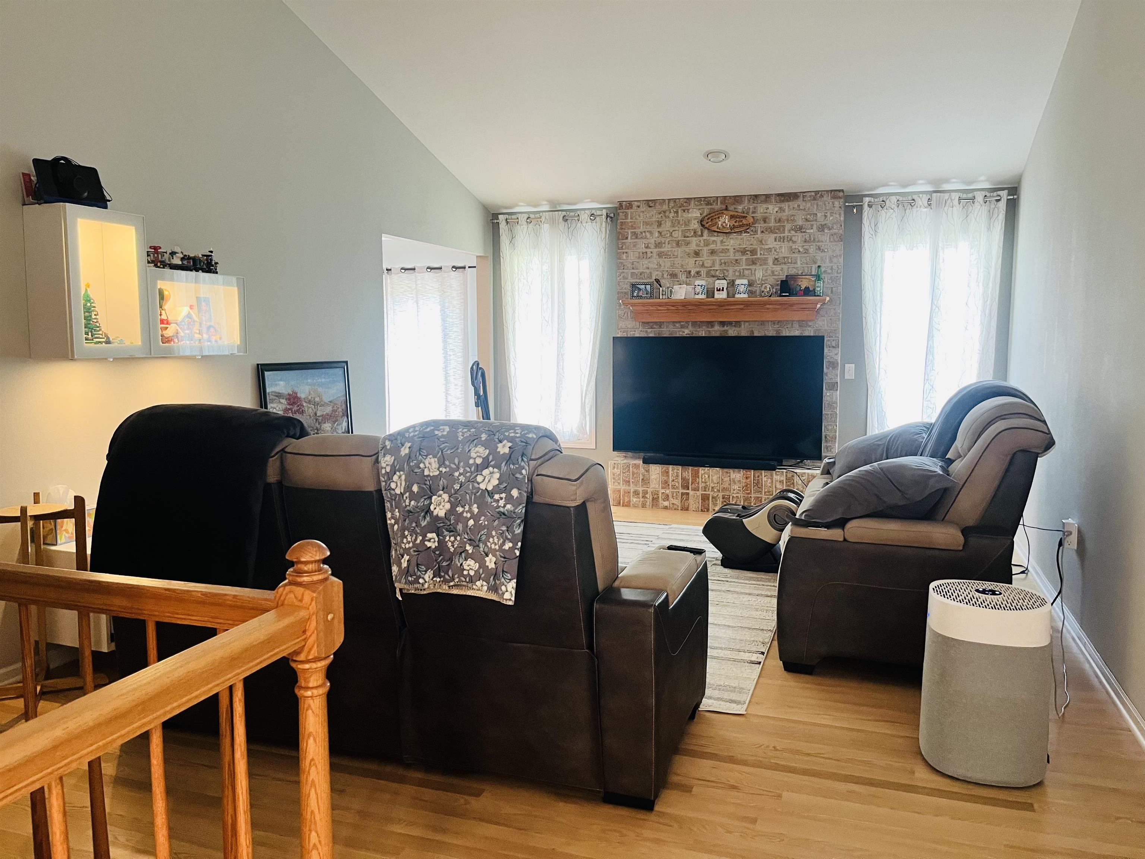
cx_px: 572
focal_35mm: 26
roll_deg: -0.2
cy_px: 430
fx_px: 860
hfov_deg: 67.3
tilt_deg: -7.0
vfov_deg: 53.1
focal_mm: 5.1
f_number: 1.6
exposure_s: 1/60
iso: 160
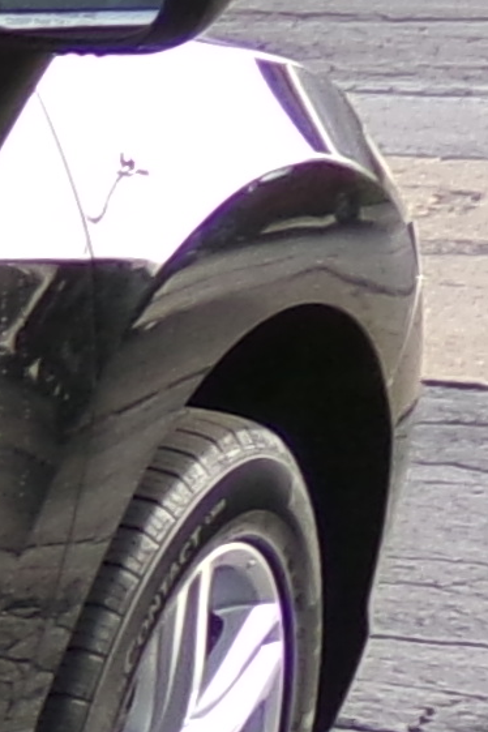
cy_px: 1172
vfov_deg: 9.7
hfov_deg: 5.2
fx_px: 4168
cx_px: -2011
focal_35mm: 205
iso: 100
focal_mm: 4.3
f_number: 3.7
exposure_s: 1/280
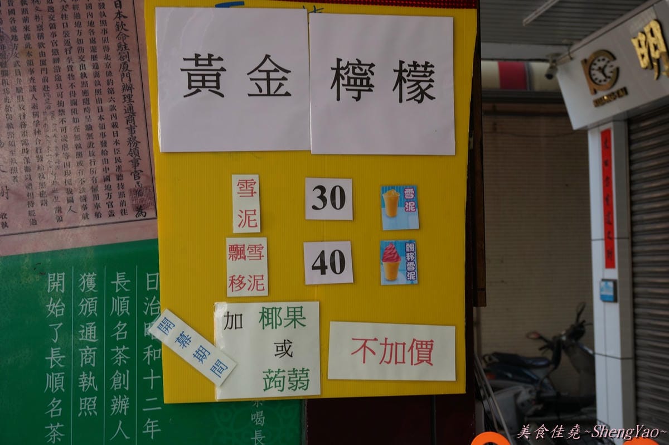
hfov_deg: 45.0
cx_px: 334
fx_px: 808
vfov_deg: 30.8
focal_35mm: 44
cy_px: 222
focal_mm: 29
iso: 100
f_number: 5.6
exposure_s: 1/80
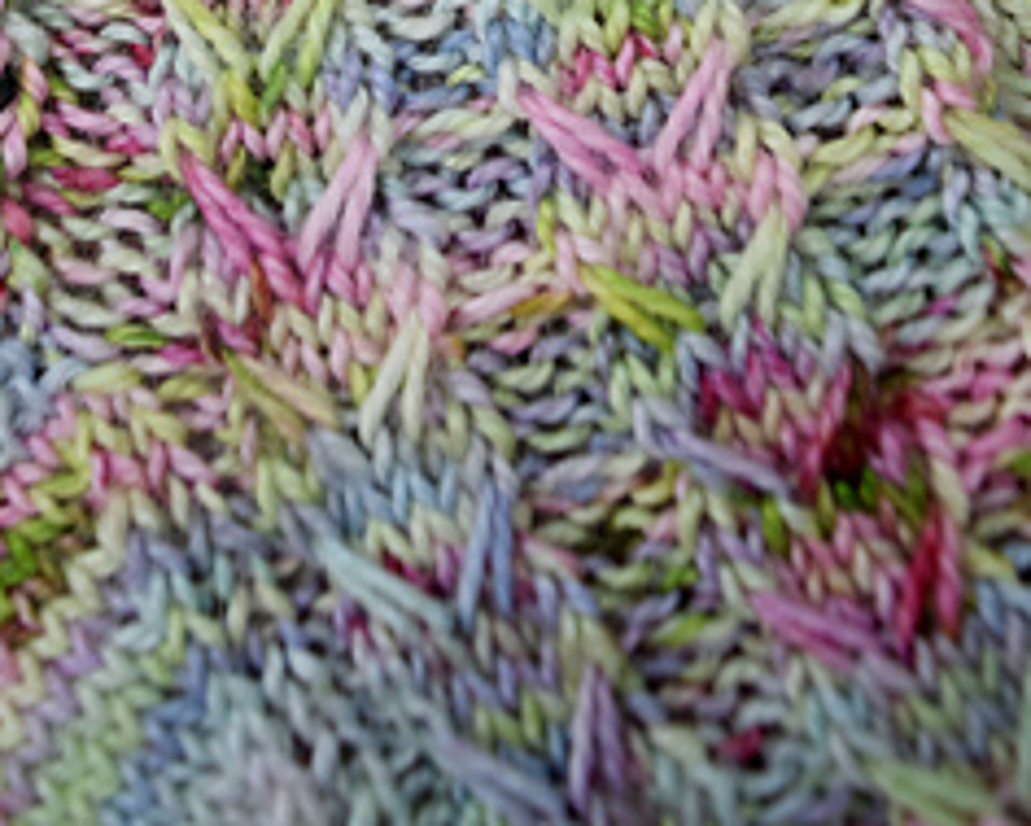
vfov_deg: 16.6
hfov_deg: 23.8
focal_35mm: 80
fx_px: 2450
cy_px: -555
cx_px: 483
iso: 500
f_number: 5.6
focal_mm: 21
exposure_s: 1/125
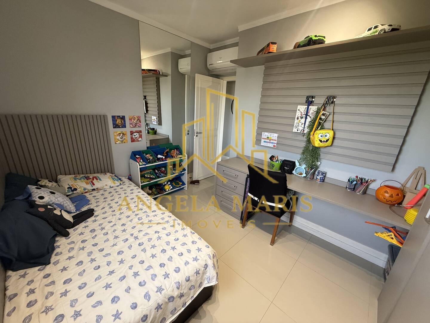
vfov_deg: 85.7
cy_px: 162
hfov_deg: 102.1
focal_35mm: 14
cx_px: 215
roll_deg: -3.5
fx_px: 174
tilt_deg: -16.8
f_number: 2.2
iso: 320
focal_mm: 2.22
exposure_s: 1/120
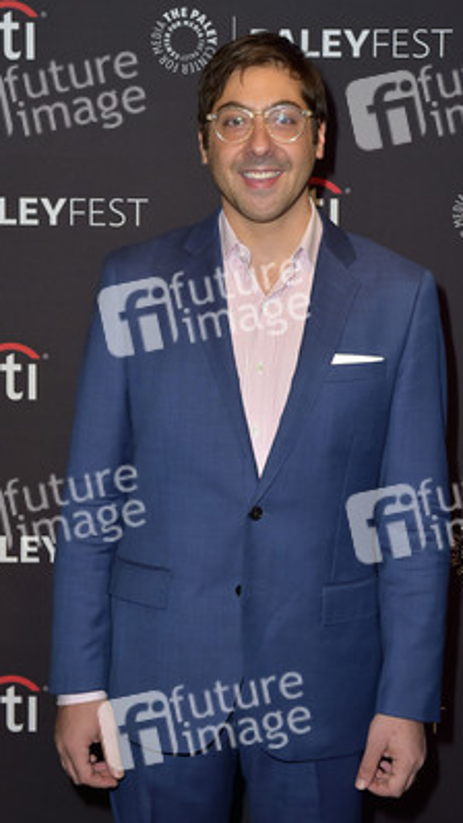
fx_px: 1287
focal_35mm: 59
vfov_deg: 35.4
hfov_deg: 20.4
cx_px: 266
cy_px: 412
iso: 500
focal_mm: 56
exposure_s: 1/320
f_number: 6.3
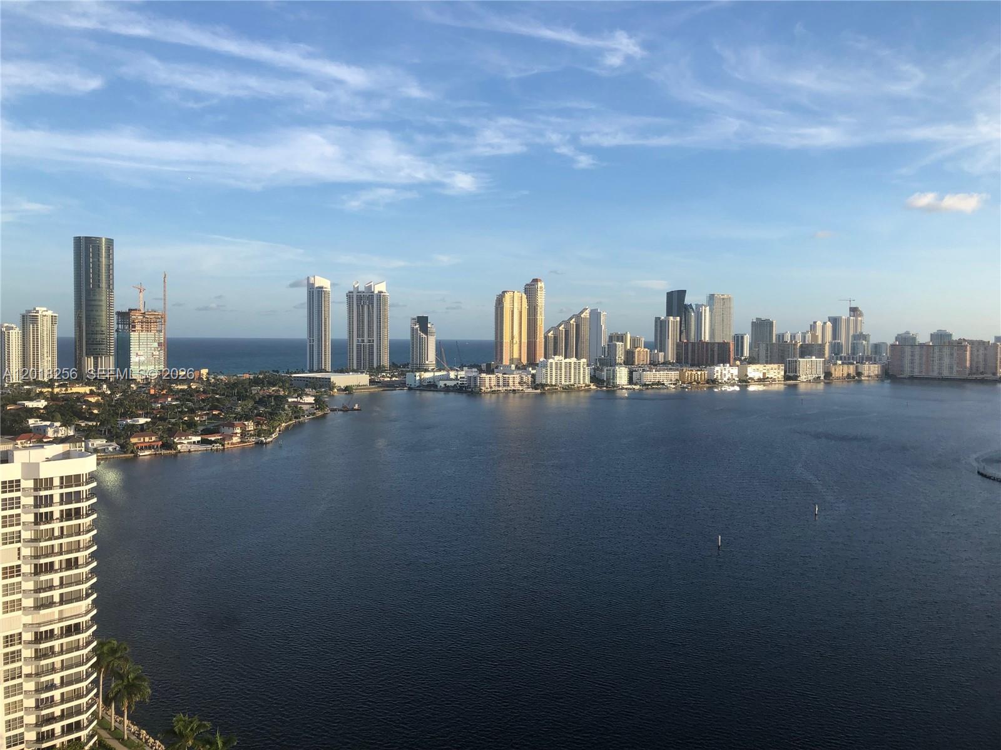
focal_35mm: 28
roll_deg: -1.0
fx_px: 810
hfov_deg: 63.4
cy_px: 375
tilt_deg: -2.6
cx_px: 500
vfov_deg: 49.7
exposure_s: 1/1312
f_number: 1.8
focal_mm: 3.99
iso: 20
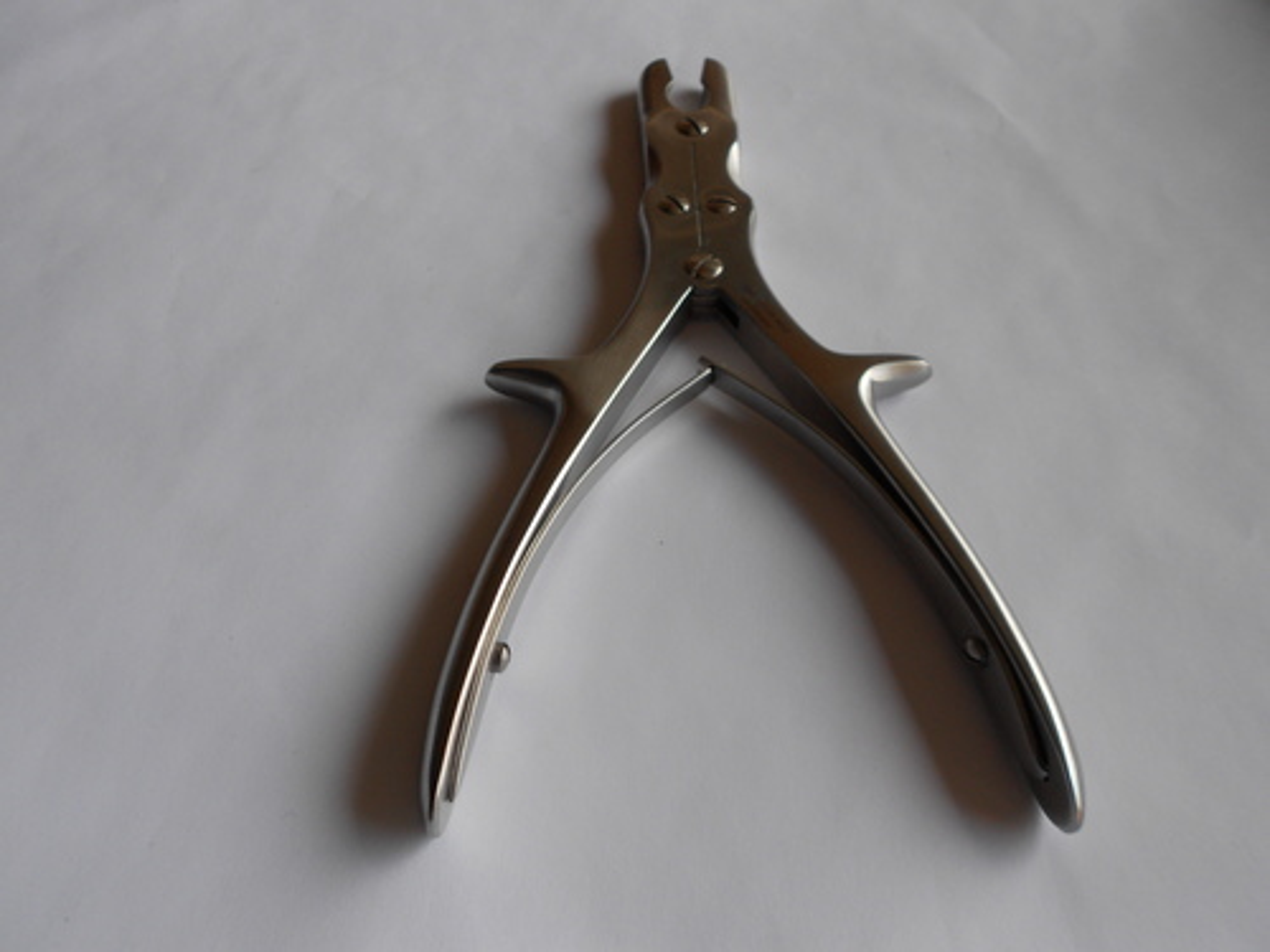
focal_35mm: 26
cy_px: 476
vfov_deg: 53.1
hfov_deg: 67.3
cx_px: 635
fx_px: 954
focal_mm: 4.6
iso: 80
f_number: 3.2
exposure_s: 1/125
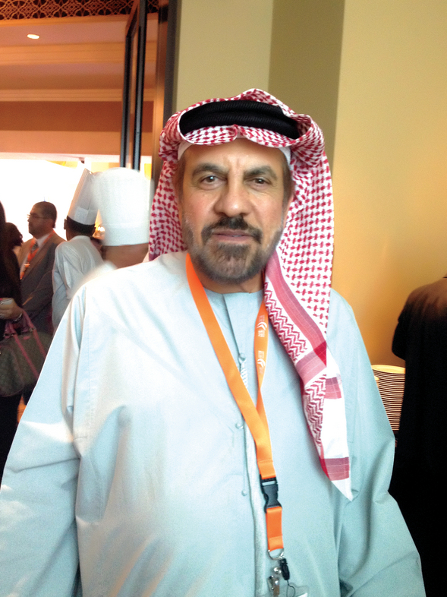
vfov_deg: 49.0
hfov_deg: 37.7
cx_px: 226
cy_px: 298
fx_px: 655
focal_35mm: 38
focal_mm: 4.28
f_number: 2.4
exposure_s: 1/20
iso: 200
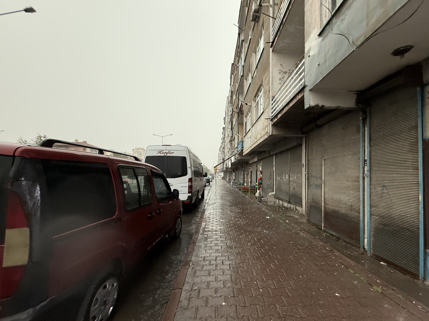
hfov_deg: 98.1
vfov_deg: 81.7
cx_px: 224
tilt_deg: +6.8
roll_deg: -2.5
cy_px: 170
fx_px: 186
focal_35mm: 15
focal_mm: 2.22
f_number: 2.2
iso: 320
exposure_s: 1/99
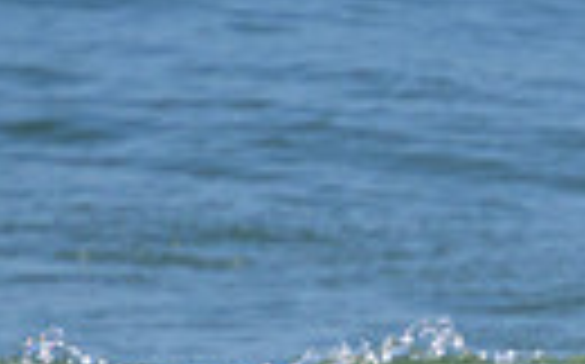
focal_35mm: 3098
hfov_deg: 0.7
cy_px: 685
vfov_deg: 0.4
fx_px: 49349
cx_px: 1179
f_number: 11
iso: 640
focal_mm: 680
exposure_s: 1/2000
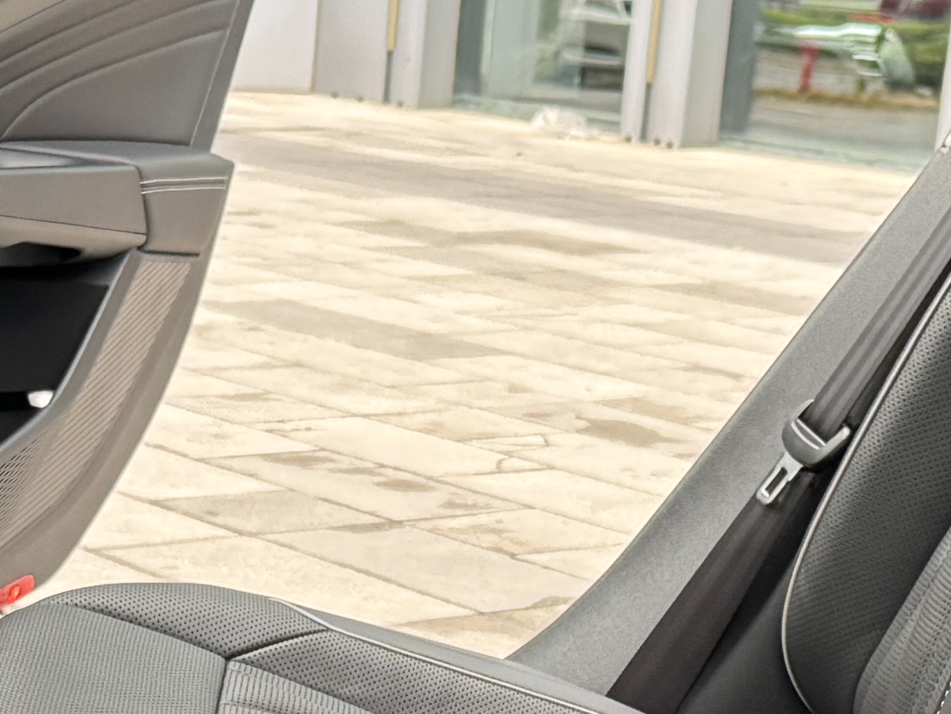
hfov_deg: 17.4
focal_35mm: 113
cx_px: 375
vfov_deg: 12.9
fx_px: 3105
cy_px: 719
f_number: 1.78
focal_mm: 6.76
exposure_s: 1/114
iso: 200
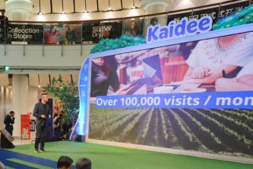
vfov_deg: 34.8
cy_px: 164
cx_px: 43
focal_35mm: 35
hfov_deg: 50.4
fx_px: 246
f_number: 4
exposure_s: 1/125
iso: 640
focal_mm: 16
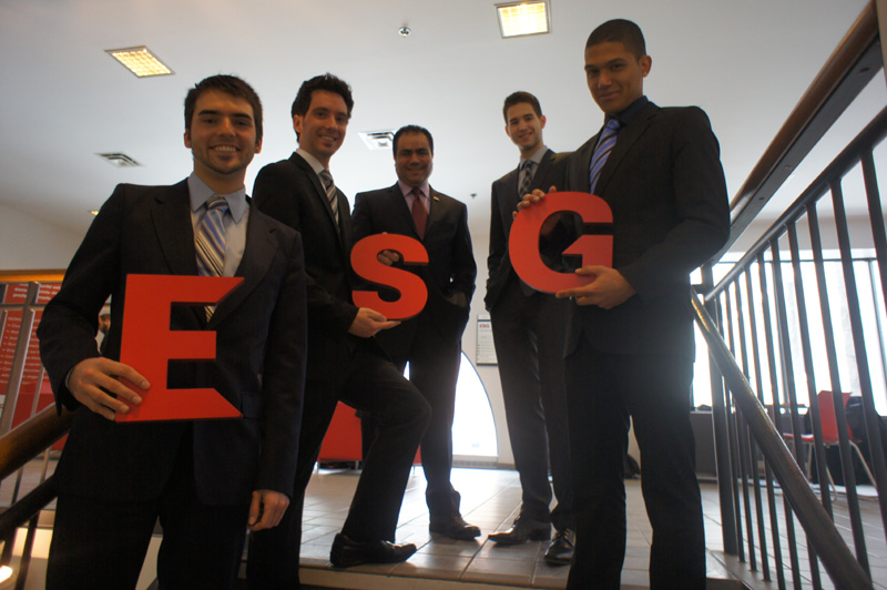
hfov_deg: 73.8
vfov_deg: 53.1
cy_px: 295
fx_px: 591
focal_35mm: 24
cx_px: 444
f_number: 2.8
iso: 500
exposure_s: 1/30
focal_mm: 16
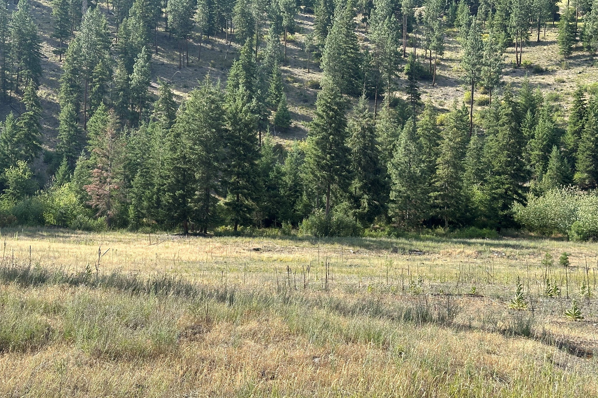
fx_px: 830
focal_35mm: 50
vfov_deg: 27.0
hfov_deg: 39.6
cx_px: 299
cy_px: 211
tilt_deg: +3.7
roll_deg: -1.1
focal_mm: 6.86
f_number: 1.78
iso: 64
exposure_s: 1/1667
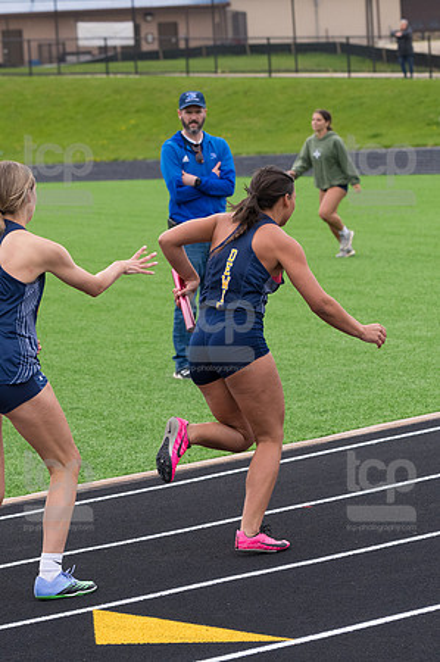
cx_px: 220
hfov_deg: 9.1
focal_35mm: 150
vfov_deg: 13.7
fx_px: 2756
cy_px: 331
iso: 1250
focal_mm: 100
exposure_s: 1/2000
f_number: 5
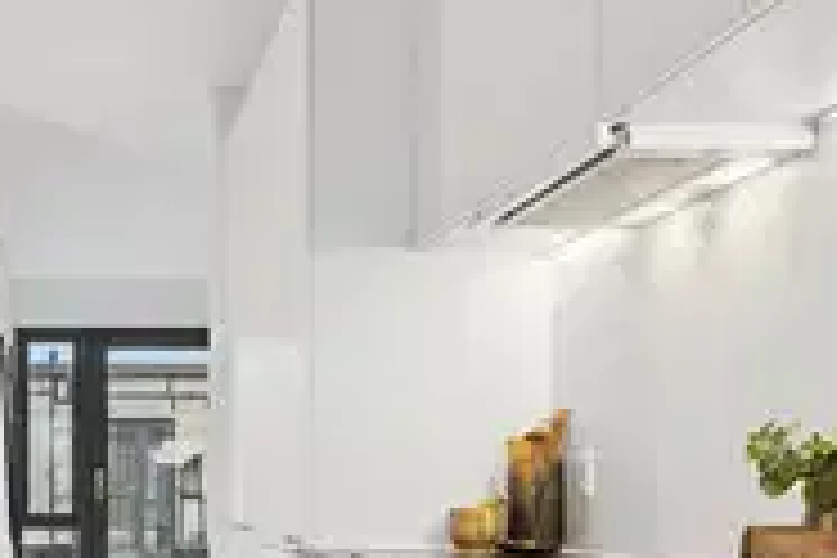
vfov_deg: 25.0
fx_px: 1222
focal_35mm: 53
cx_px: 72
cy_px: 500
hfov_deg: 35.4
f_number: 8
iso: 200
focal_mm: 15.5
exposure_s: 1/15
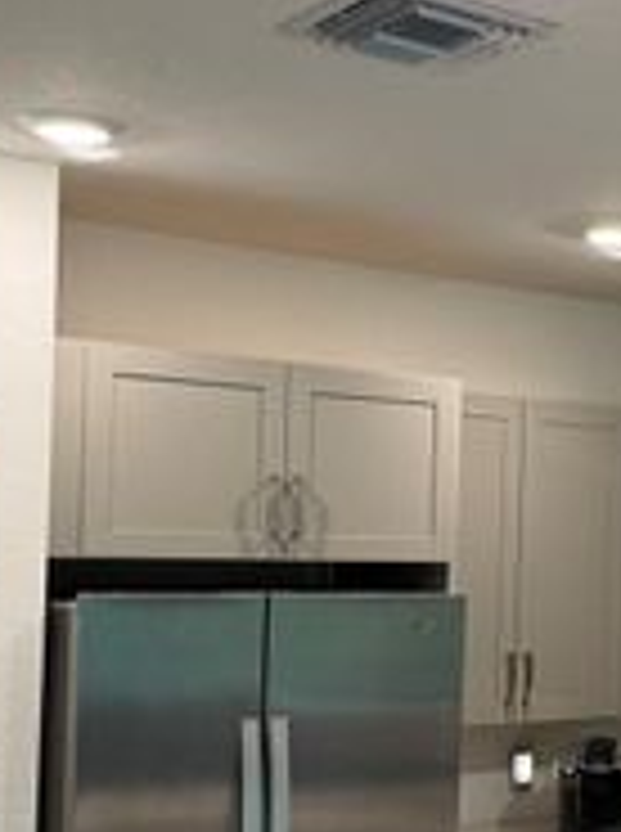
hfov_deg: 21.7
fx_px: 1560
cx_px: 626
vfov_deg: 29.7
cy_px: 542
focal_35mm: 65
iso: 100
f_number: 1.78
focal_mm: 6.76
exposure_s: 1/60
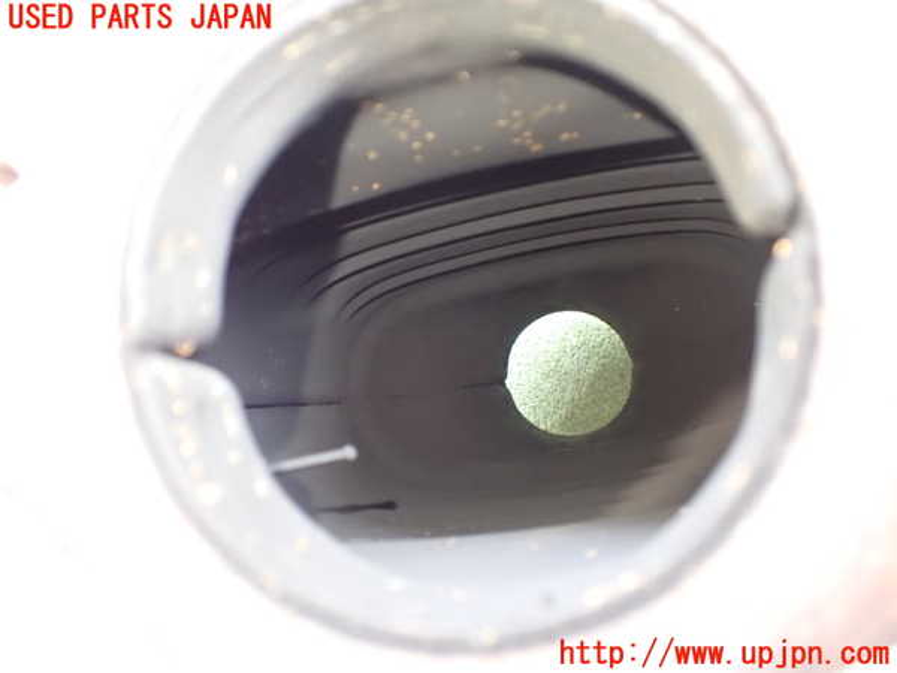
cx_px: 448
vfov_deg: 46.8
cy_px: 336
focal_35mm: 30
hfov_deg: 60.0
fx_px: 777
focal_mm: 5.4
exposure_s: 1/30
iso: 1600
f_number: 2.3
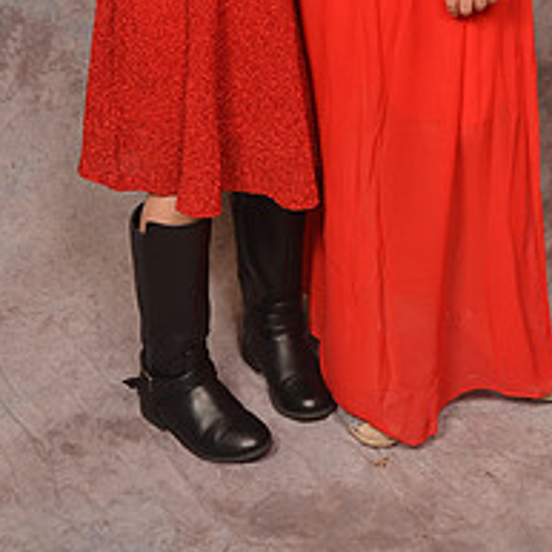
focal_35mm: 107
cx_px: 303
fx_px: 1930
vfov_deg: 15.4
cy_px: -192
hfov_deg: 16.3
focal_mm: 28
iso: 200
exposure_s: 1/60
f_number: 5.6
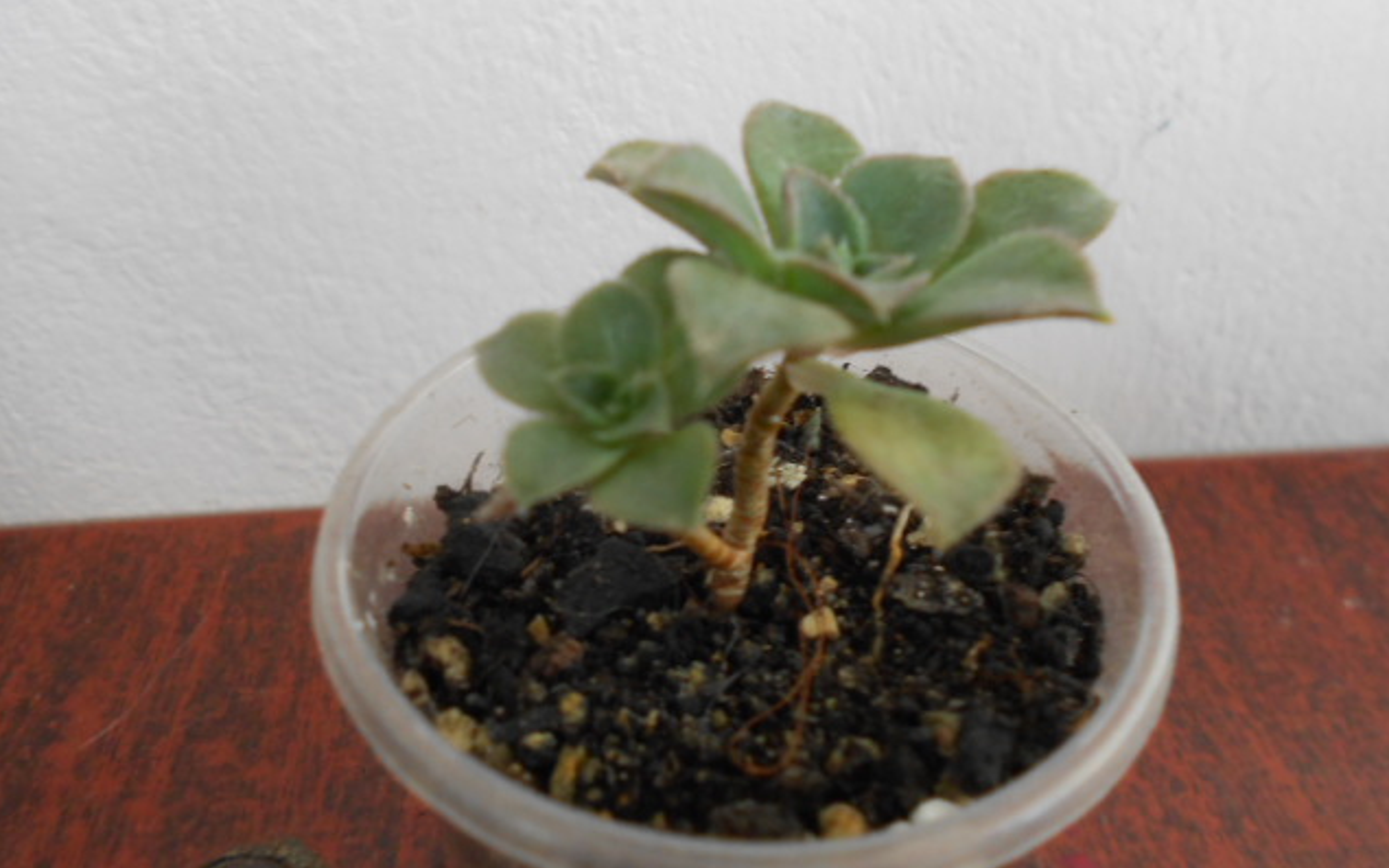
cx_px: 698
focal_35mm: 31
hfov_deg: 61.2
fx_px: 1174
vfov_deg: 40.6
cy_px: 396
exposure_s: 1/30
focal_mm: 5.3
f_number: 3.4
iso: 200
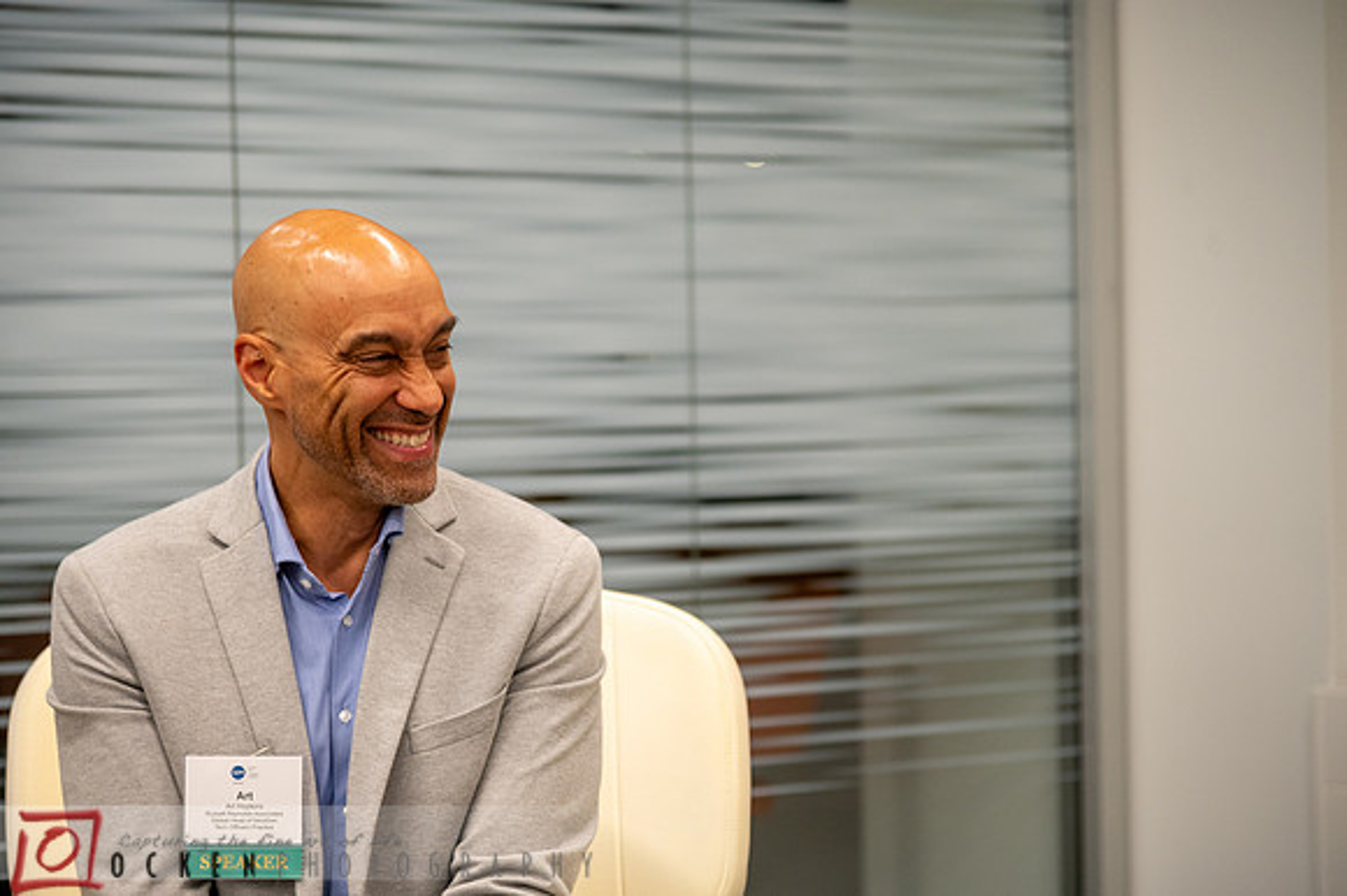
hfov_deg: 17.1
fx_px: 4487
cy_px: 448
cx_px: 674
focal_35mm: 120
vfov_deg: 11.4
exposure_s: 1/100
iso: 1600
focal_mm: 120
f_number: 4
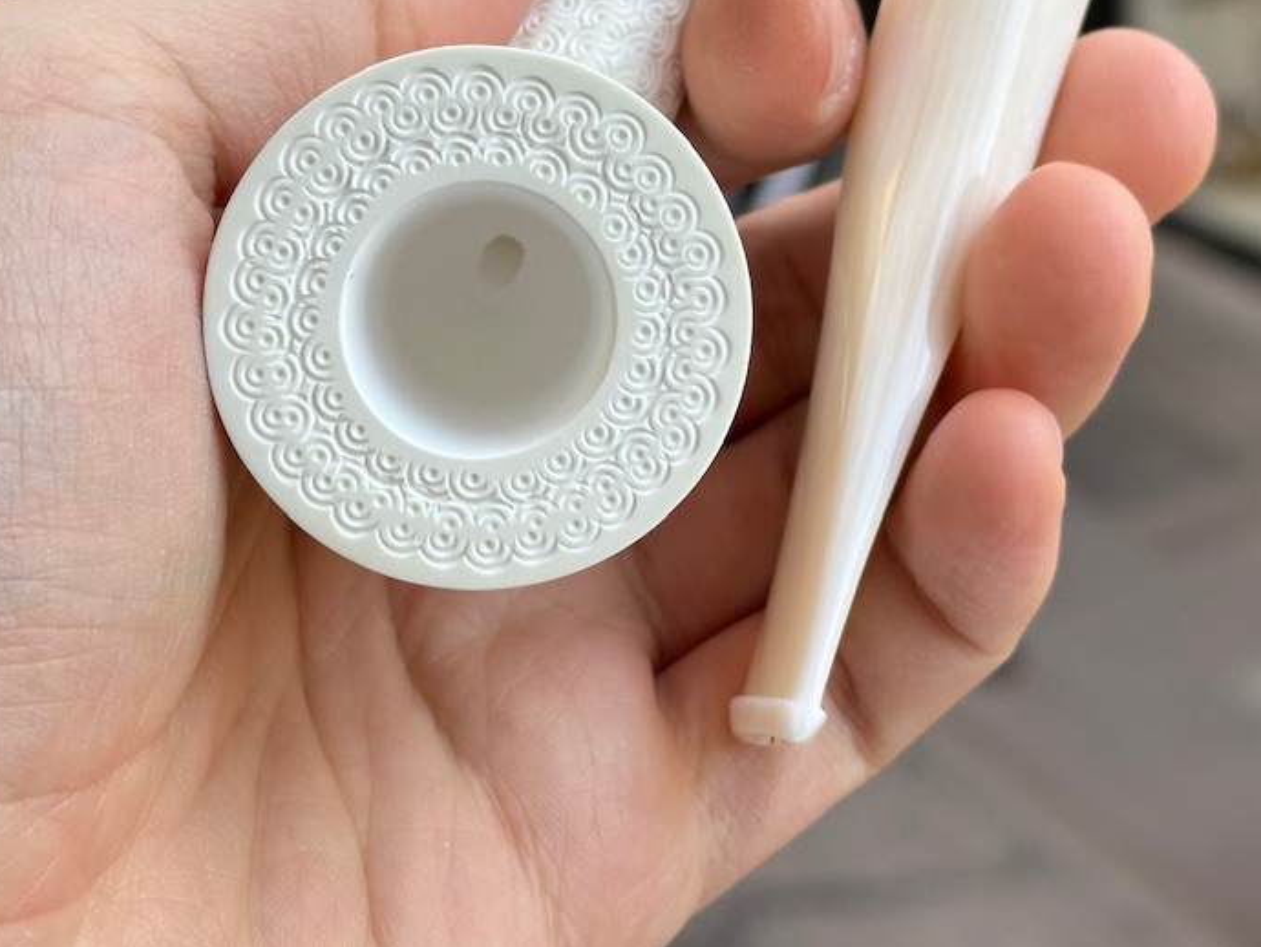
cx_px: 735
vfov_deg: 16.4
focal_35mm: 89
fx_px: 3243
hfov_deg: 22.0
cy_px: 137
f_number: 1.78
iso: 64
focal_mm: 6.86
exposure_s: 1/458
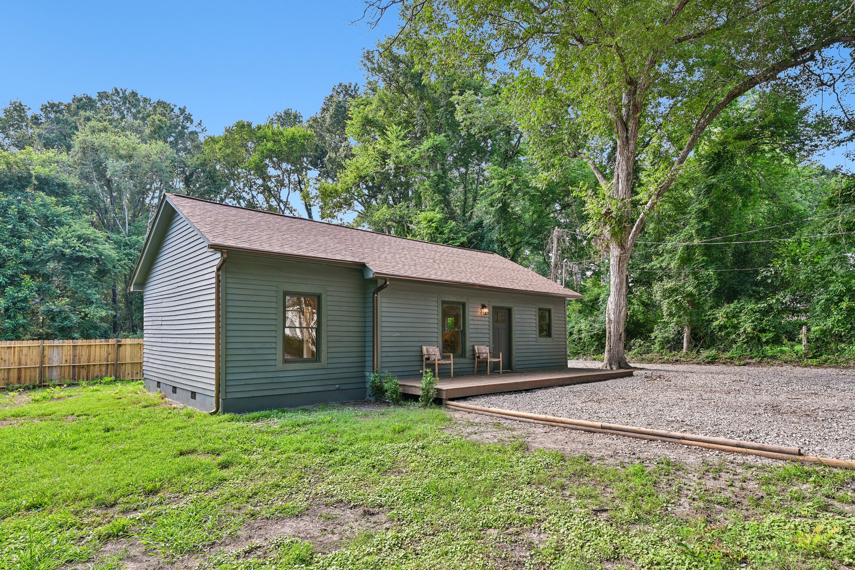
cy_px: 285
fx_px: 463
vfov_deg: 63.2
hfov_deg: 85.4
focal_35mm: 20
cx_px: 428
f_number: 8
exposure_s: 1/25
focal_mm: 19.5
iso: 100
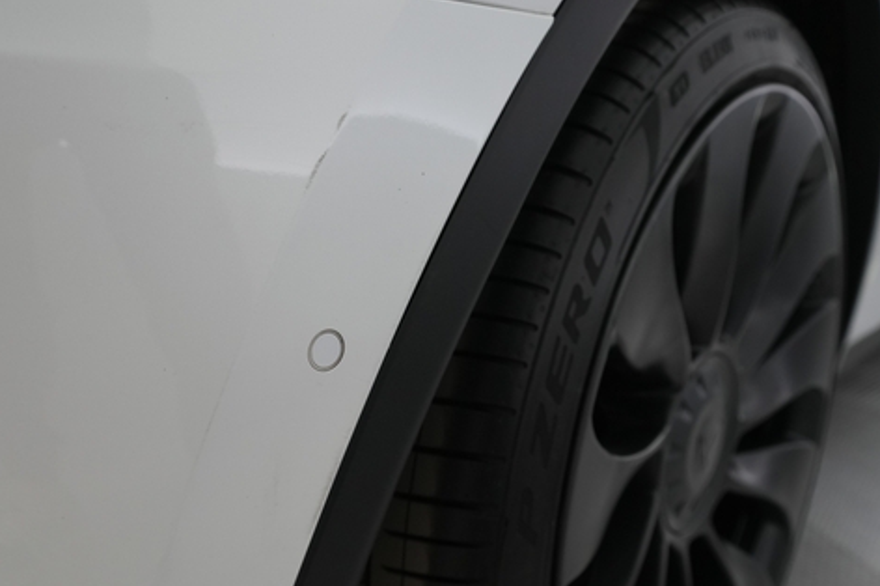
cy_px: 353
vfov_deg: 34.9
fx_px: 928
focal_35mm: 38
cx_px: 308
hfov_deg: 50.0
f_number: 4.5
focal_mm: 28
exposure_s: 1/100
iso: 1000
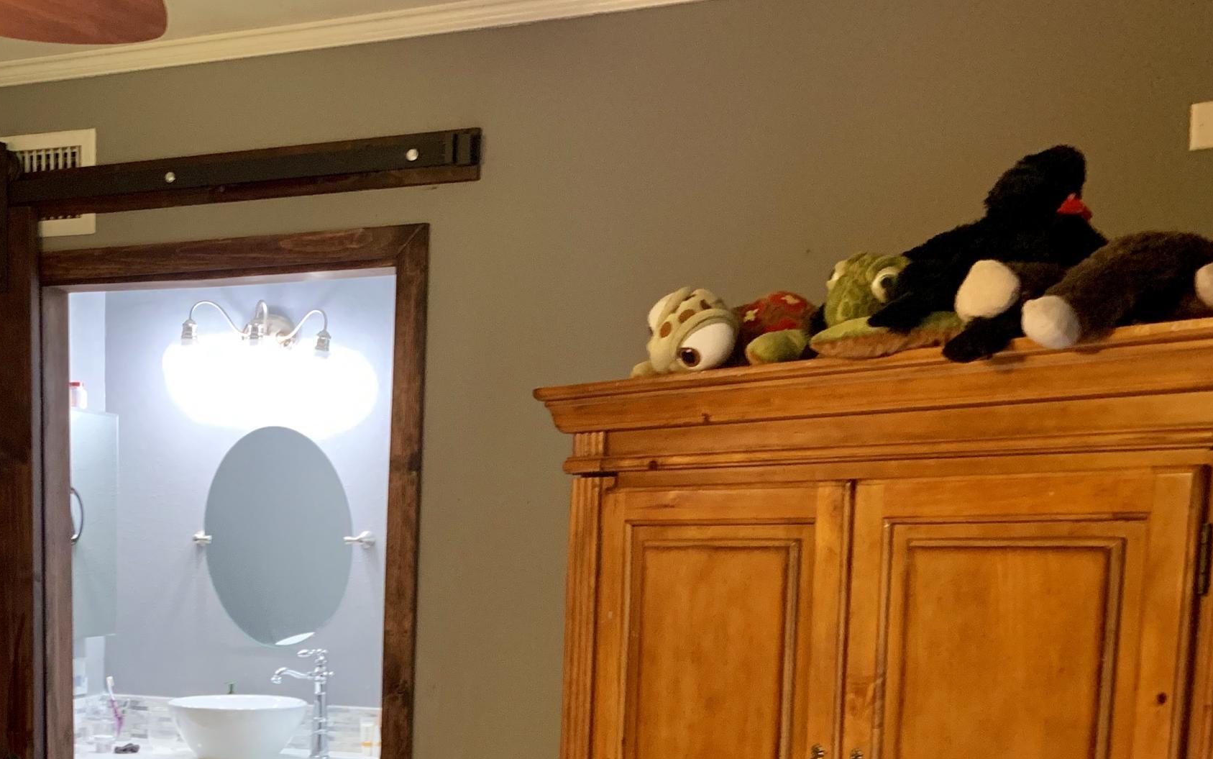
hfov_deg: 39.1
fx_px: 1620
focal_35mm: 49
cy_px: 775
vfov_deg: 25.0
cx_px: 206
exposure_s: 1/60
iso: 250
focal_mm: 4.25
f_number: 1.8
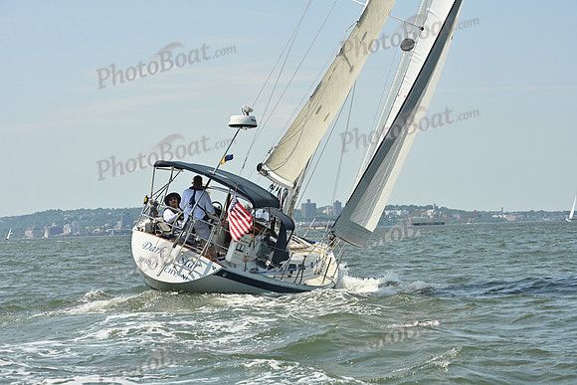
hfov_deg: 20.4
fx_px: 1603
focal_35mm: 100
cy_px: 192
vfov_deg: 13.7
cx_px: 288
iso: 320
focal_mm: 100
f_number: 10
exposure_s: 1/1250
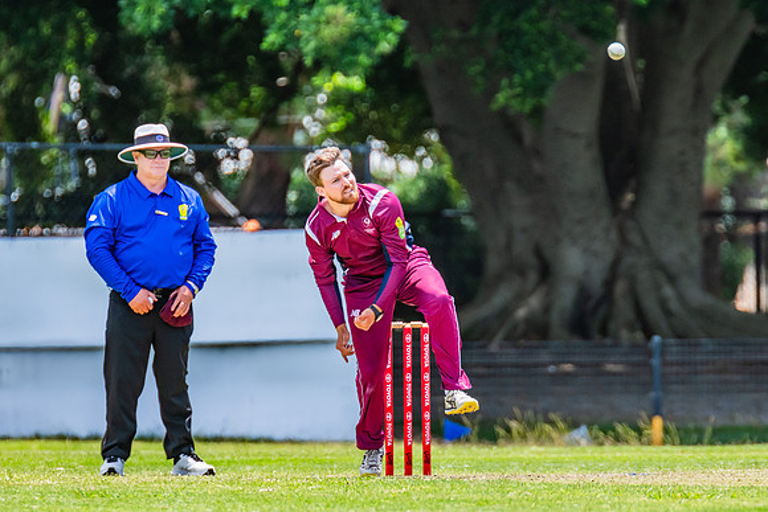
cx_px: 440
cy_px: 242
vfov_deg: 1.6
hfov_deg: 2.5
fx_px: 17869
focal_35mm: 837
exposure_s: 1/1000
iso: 800
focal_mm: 600
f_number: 8
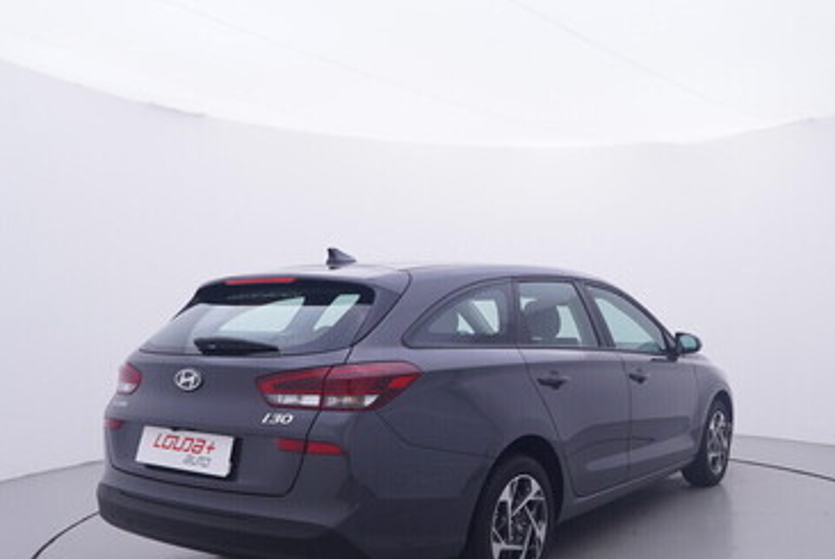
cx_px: 528
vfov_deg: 38.9
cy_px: 359
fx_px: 784
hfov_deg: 55.4
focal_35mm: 34
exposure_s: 1/80
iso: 200
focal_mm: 15
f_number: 5
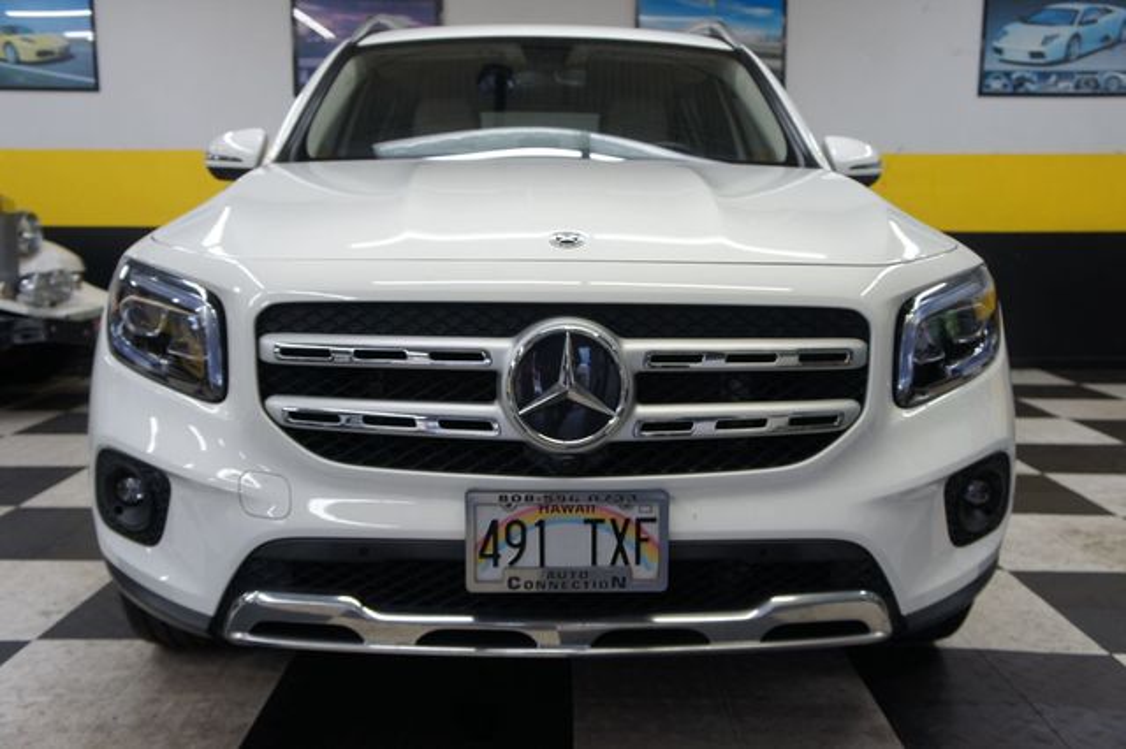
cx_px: 563
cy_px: 374
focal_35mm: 34
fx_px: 1078
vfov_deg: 38.3
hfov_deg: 55.1
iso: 200
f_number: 4
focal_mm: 23
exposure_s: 1/40
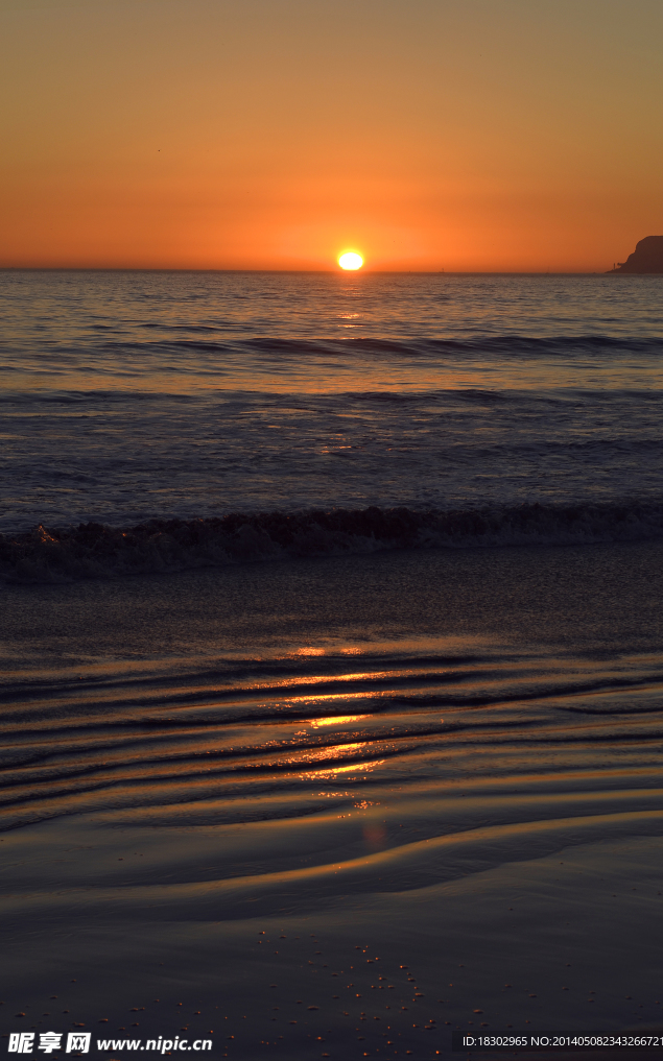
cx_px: 346
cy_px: 528
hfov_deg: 15.4
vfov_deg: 24.5
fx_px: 2445
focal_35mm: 85
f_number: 8
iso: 100
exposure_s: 1/250
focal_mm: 55
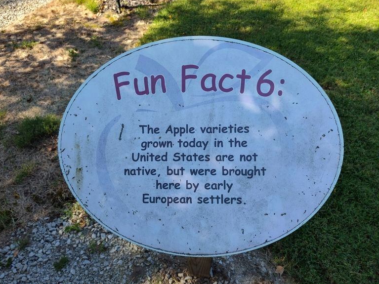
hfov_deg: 71.6
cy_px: 138
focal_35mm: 24
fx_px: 263
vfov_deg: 56.8
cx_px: 185
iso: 100
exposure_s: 1/324
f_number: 1.8
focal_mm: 5.56
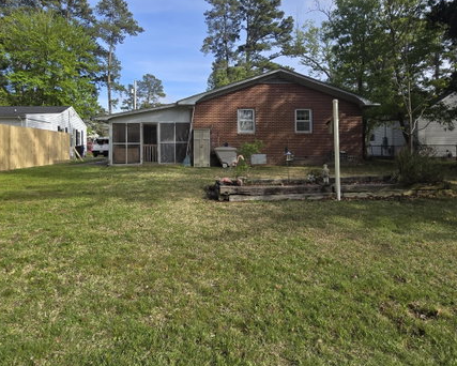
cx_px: 202
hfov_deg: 82.9
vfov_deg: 69.8
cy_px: 138
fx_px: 257
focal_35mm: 19
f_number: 2.2
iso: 50
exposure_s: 1/1645
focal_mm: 2.2
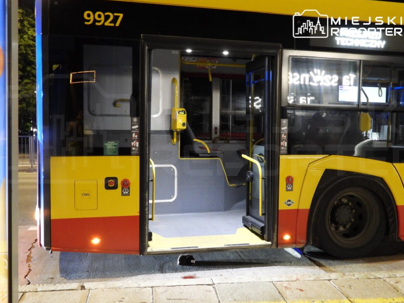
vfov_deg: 38.6
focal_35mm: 37
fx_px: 432
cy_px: 150
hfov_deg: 50.1
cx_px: 212
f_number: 3.2
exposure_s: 1/5
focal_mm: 6.3
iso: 800
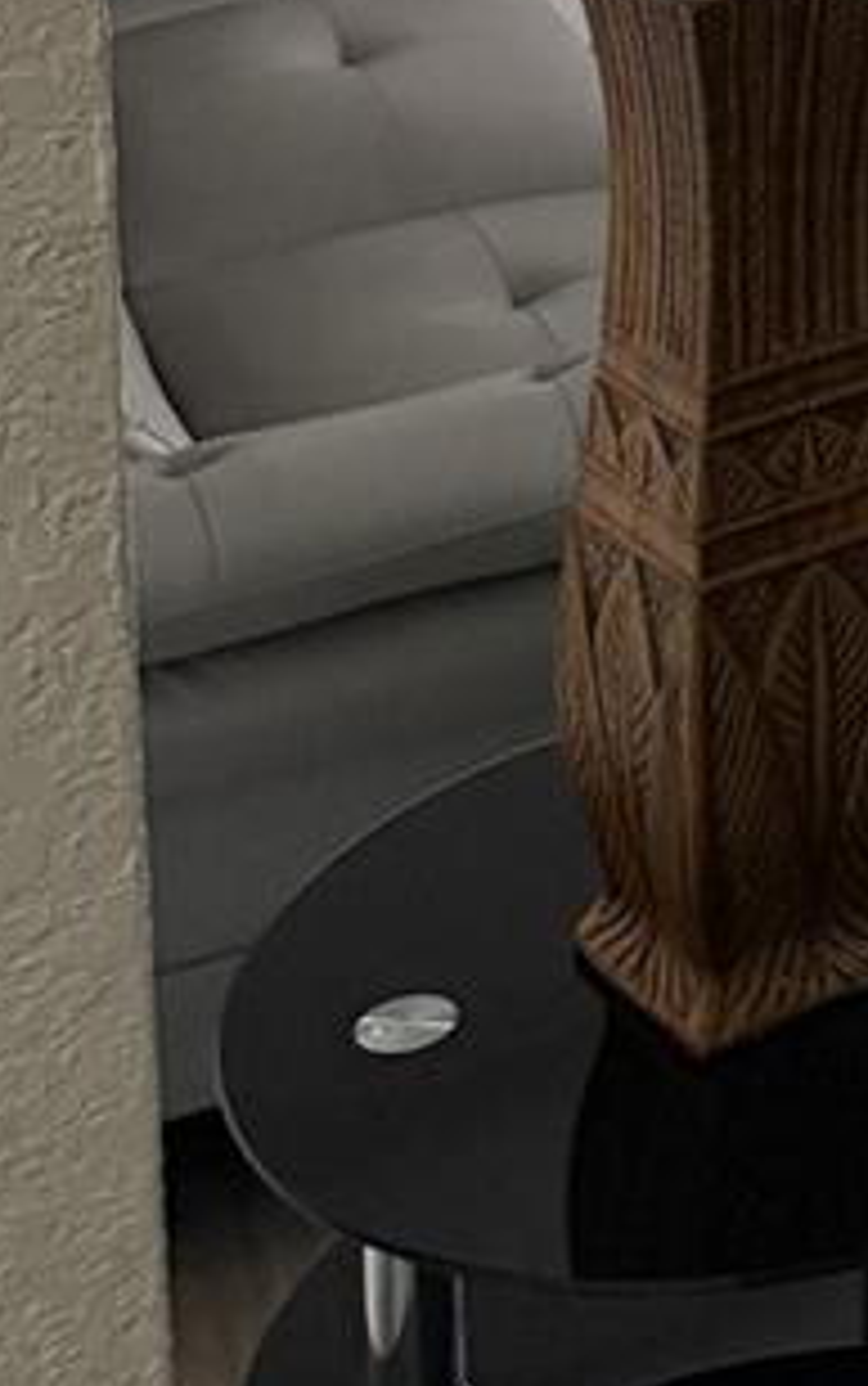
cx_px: 1889
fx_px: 3740
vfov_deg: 17.9
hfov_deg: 11.5
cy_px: -896
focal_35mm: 99
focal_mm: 6.76
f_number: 1.78
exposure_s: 1/60
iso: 400
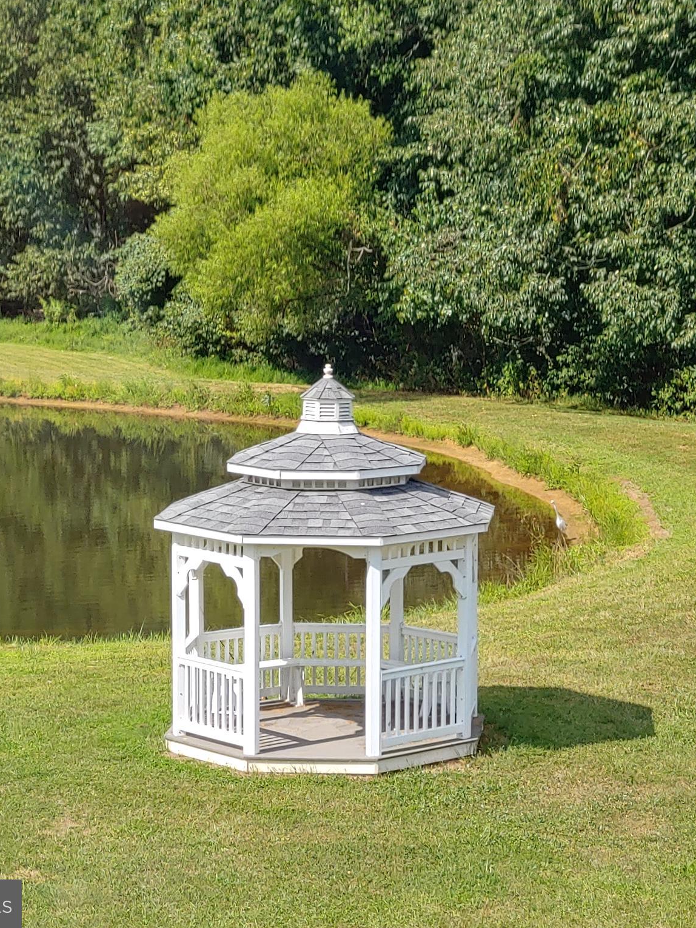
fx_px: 2869
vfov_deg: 18.4
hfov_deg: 13.8
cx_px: 491
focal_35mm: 107
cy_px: 464
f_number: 2.4
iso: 50
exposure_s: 1/246
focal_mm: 5.88
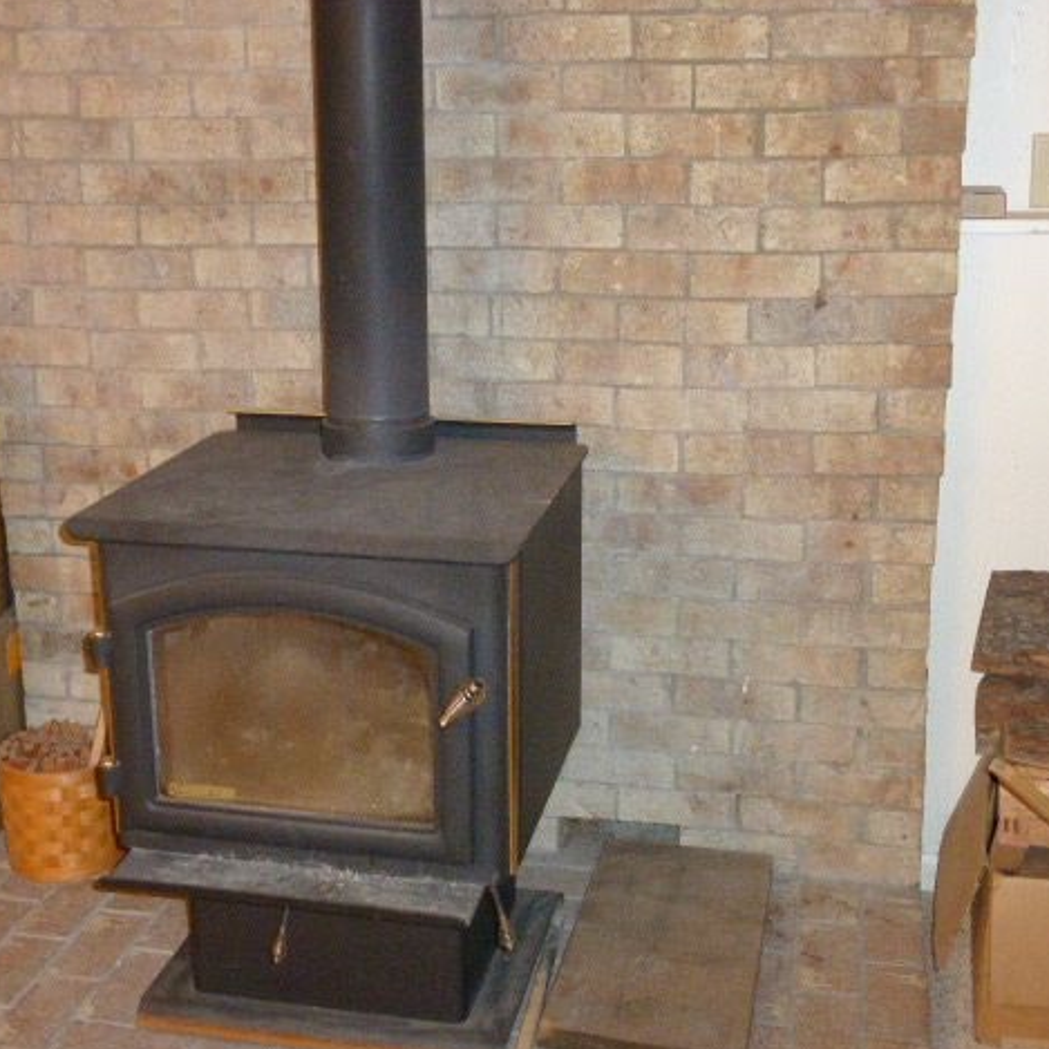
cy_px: 526
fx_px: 1611
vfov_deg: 36.1
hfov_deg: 36.0
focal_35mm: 47
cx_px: 438
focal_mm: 6.9
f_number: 3.9
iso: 800
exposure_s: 1/60
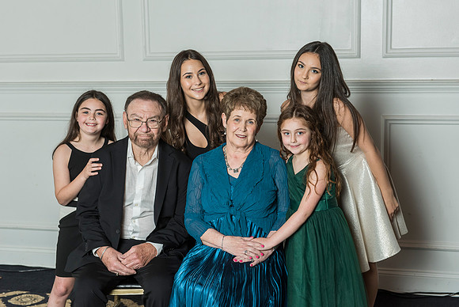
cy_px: 152
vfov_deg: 22.5
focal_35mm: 60
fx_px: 770
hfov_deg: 33.2
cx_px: 236
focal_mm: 58
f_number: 5.6
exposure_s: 1/125
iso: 1000
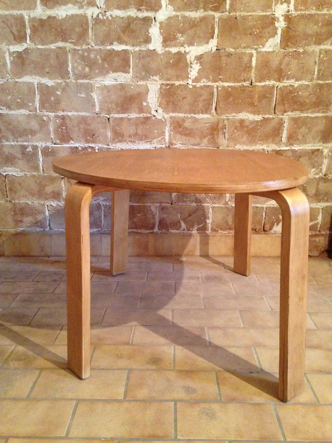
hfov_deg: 42.9
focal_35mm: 33
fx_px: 422
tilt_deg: -16.0
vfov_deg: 55.4
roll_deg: +0.5
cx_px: 166
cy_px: 222
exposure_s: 1/15
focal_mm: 4.12
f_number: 2.4
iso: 640
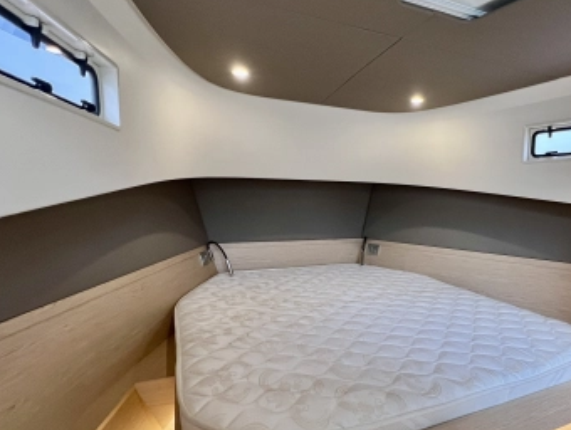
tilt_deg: -12.6
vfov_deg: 62.7
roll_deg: -1.3
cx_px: 373
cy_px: 268
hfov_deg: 76.8
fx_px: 347
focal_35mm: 21
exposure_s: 1/84
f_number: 1.8
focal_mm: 1.57
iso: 250
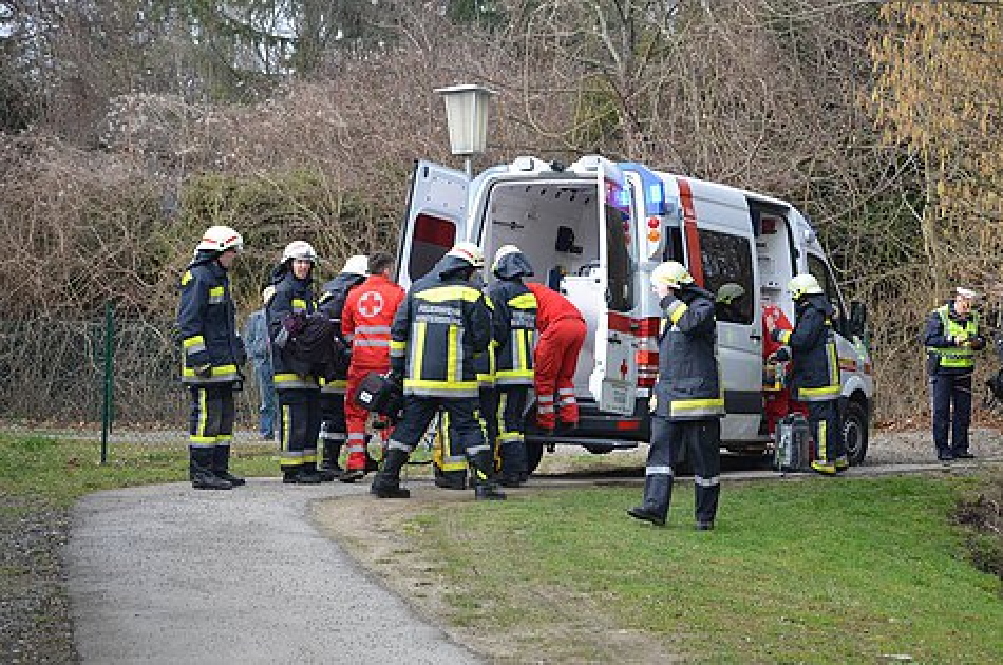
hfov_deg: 27.0
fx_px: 2086
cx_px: 502
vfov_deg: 18.1
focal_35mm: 75
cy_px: 332
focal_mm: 50
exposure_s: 1/125
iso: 220
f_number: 5.6
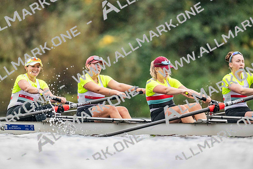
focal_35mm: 603
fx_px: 4239
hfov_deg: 3.4
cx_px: 126
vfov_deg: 2.3
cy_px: 84
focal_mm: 600
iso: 5000
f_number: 4
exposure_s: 1/2500
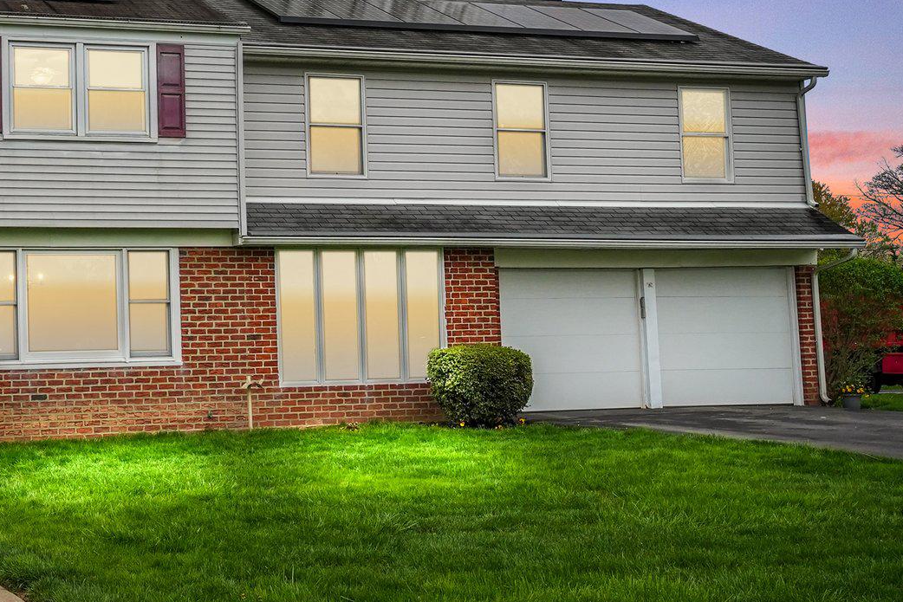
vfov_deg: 23.7
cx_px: 49
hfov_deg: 32.8
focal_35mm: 57
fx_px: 1430
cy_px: 230
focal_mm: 29
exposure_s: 1/30
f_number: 11
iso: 1600
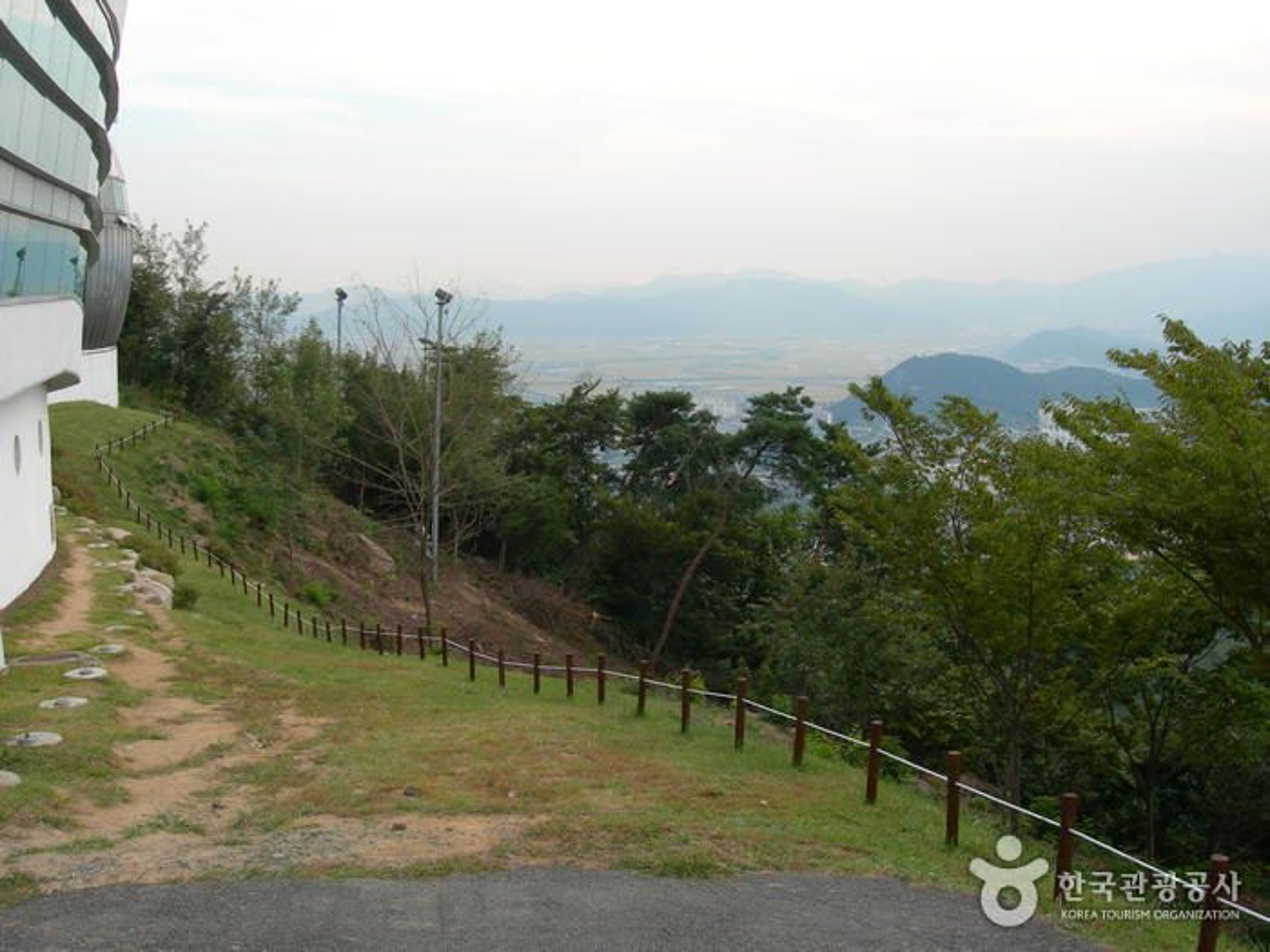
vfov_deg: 37.7
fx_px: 1394
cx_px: 635
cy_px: 476
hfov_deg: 49.0
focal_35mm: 38
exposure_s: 1/102
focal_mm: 7.8
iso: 50
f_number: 4.8
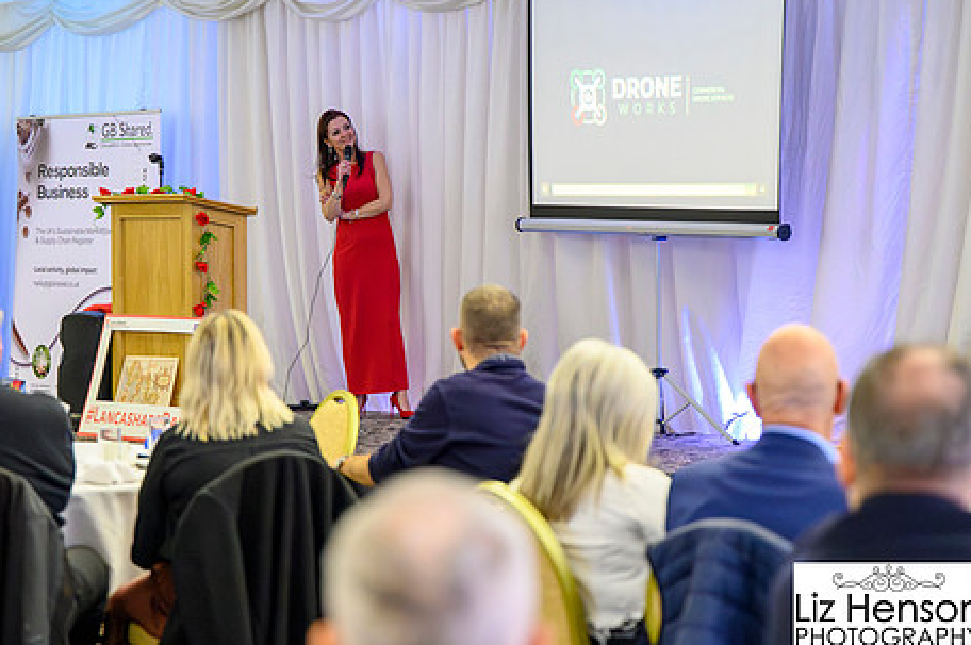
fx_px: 2640
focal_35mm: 98
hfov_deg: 20.8
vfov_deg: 13.9
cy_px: 279
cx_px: 375
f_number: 2.8
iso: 12800
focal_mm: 77
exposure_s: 1/200
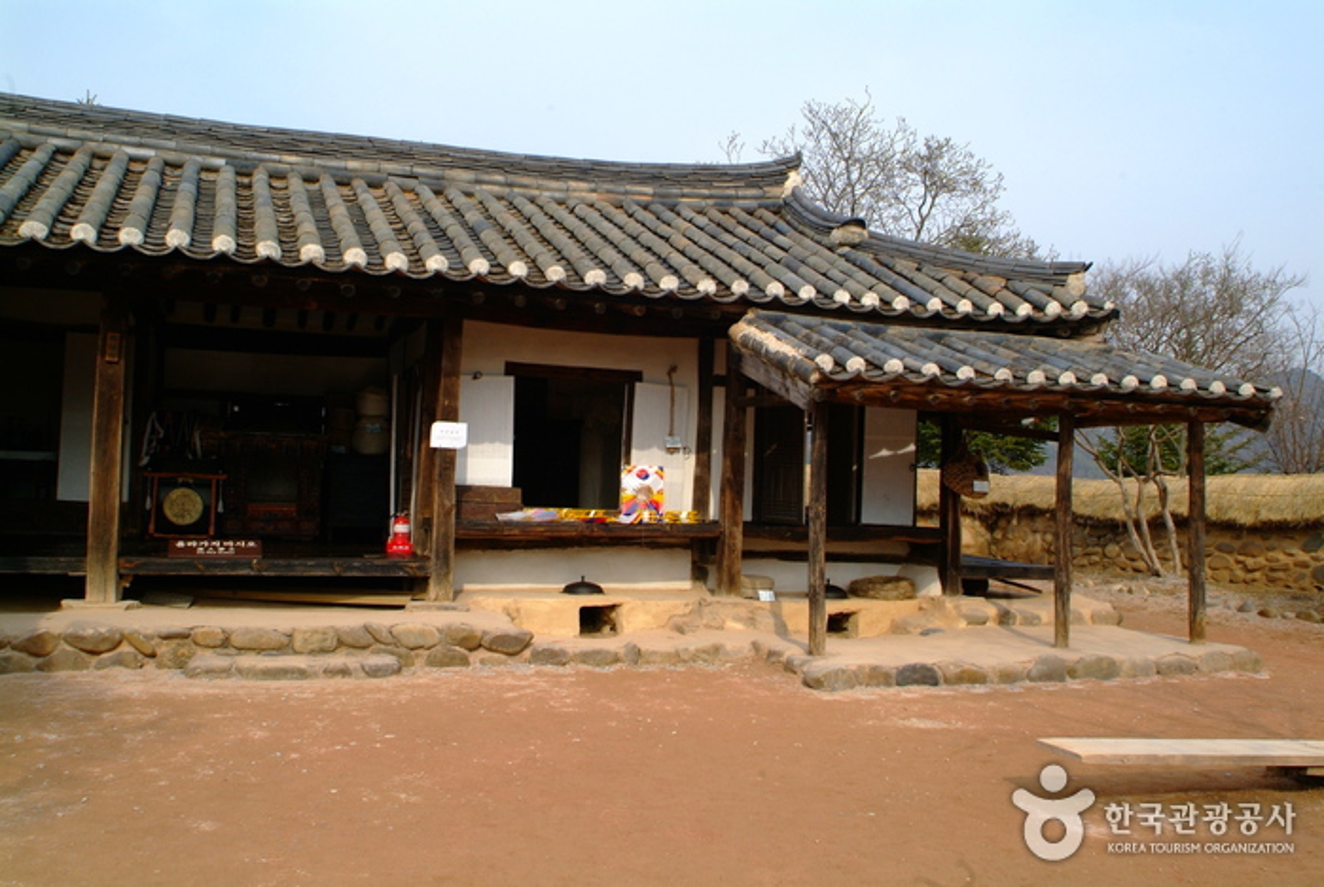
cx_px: 662
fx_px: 1105
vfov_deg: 43.7
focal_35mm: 30
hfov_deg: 61.9
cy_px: 444
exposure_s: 1/350
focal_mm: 20
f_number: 9.5
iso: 400
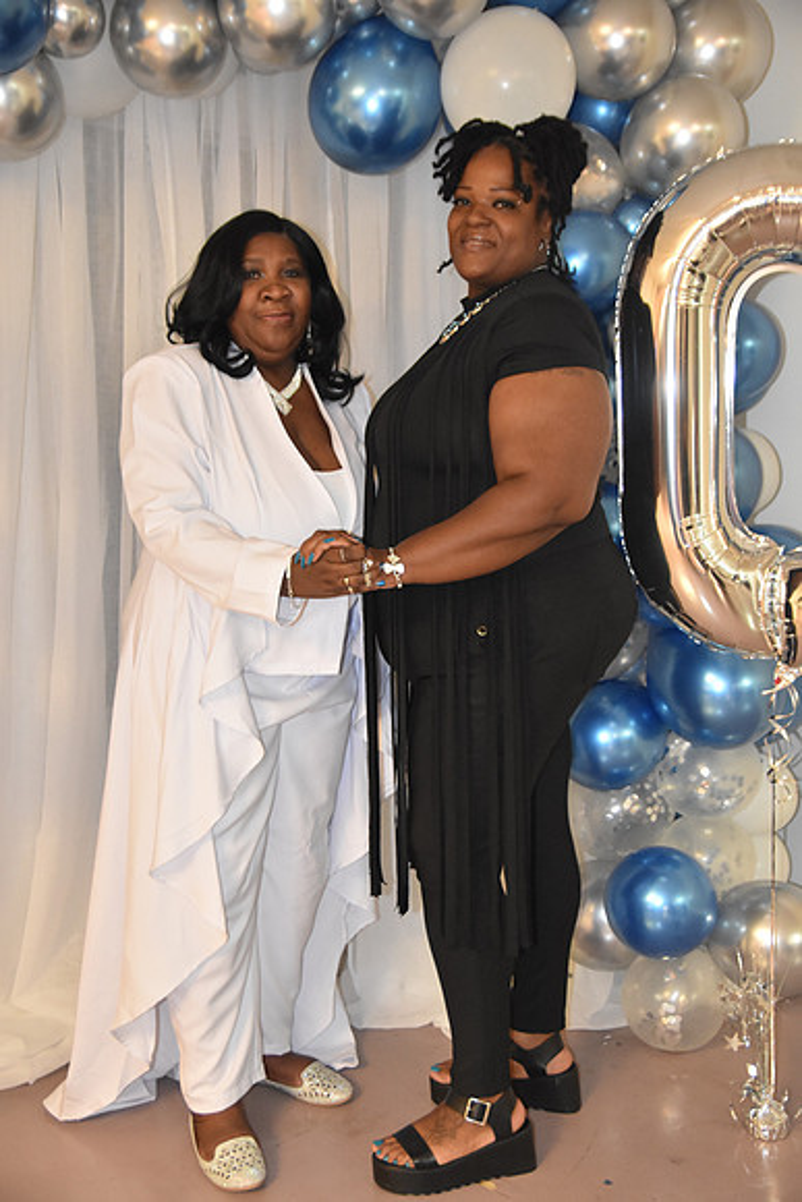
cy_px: 601
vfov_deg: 47.9
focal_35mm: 40
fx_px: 1352
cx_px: 401
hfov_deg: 33.0
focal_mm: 27
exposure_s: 1/60
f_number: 2.8
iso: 2200
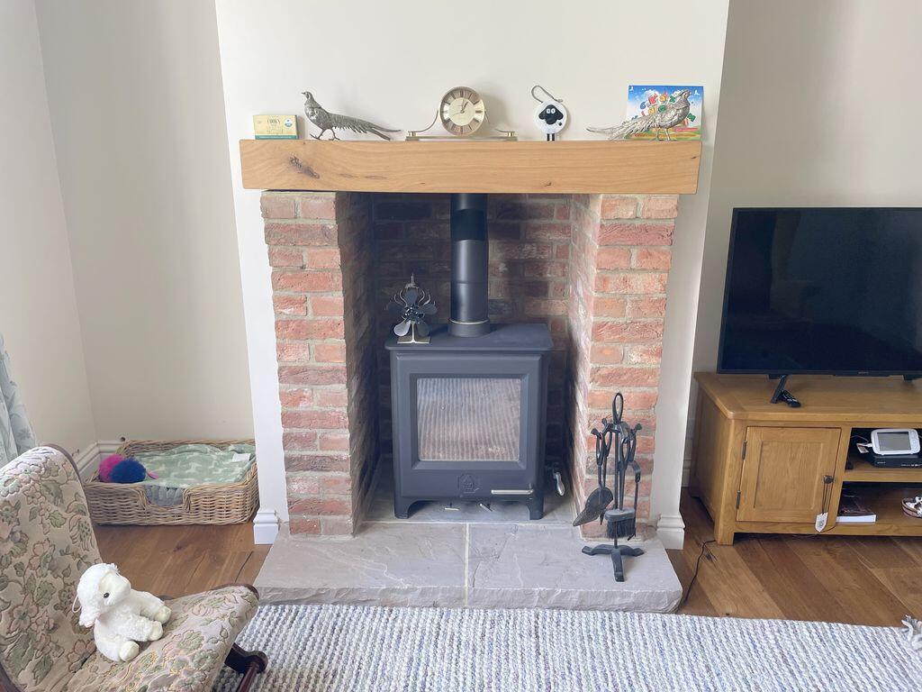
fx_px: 693
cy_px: 346
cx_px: 461
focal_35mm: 26
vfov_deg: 53.1
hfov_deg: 67.3
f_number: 1.6
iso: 80
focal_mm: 4.2
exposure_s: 1/121
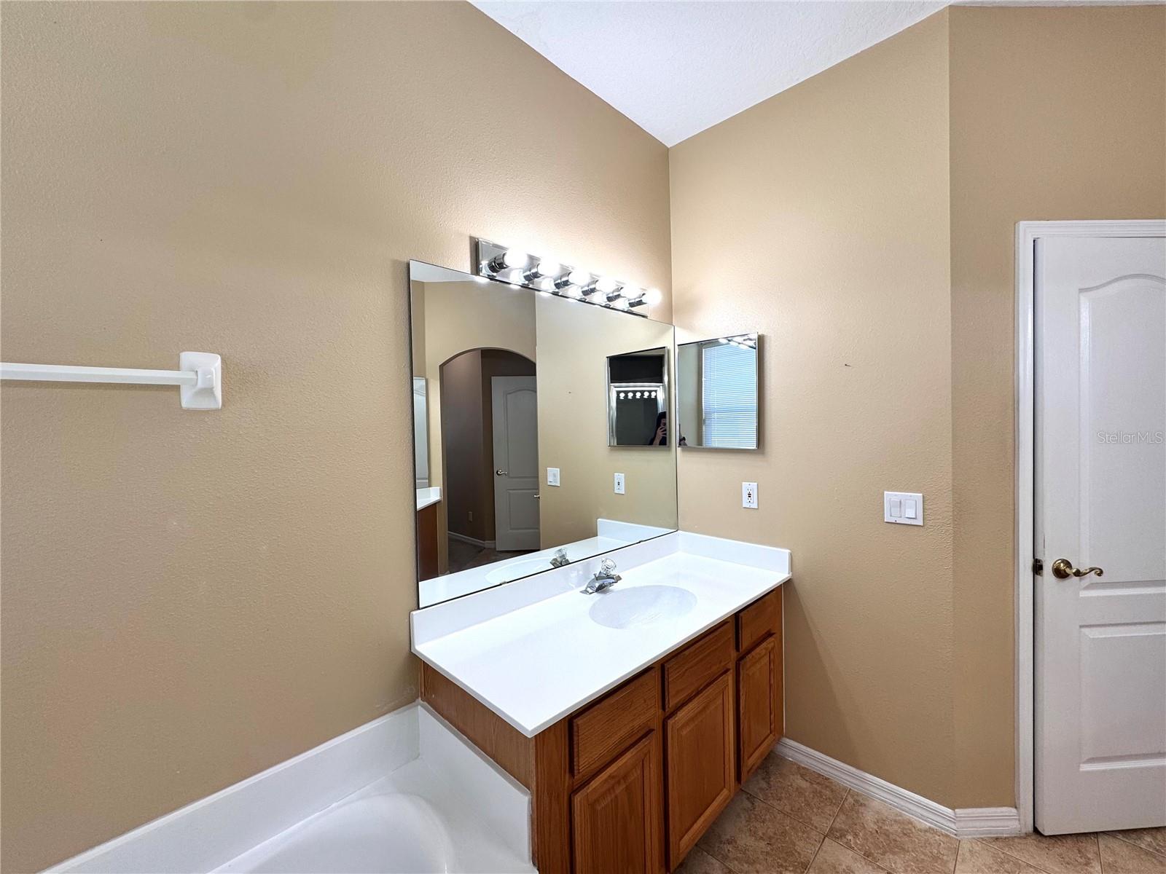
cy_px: 437
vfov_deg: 85.7
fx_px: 472
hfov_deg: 102.1
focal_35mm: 14
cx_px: 583
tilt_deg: -2.0
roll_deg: +0.8
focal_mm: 2.22
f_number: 2.2
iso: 50
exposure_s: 1/120
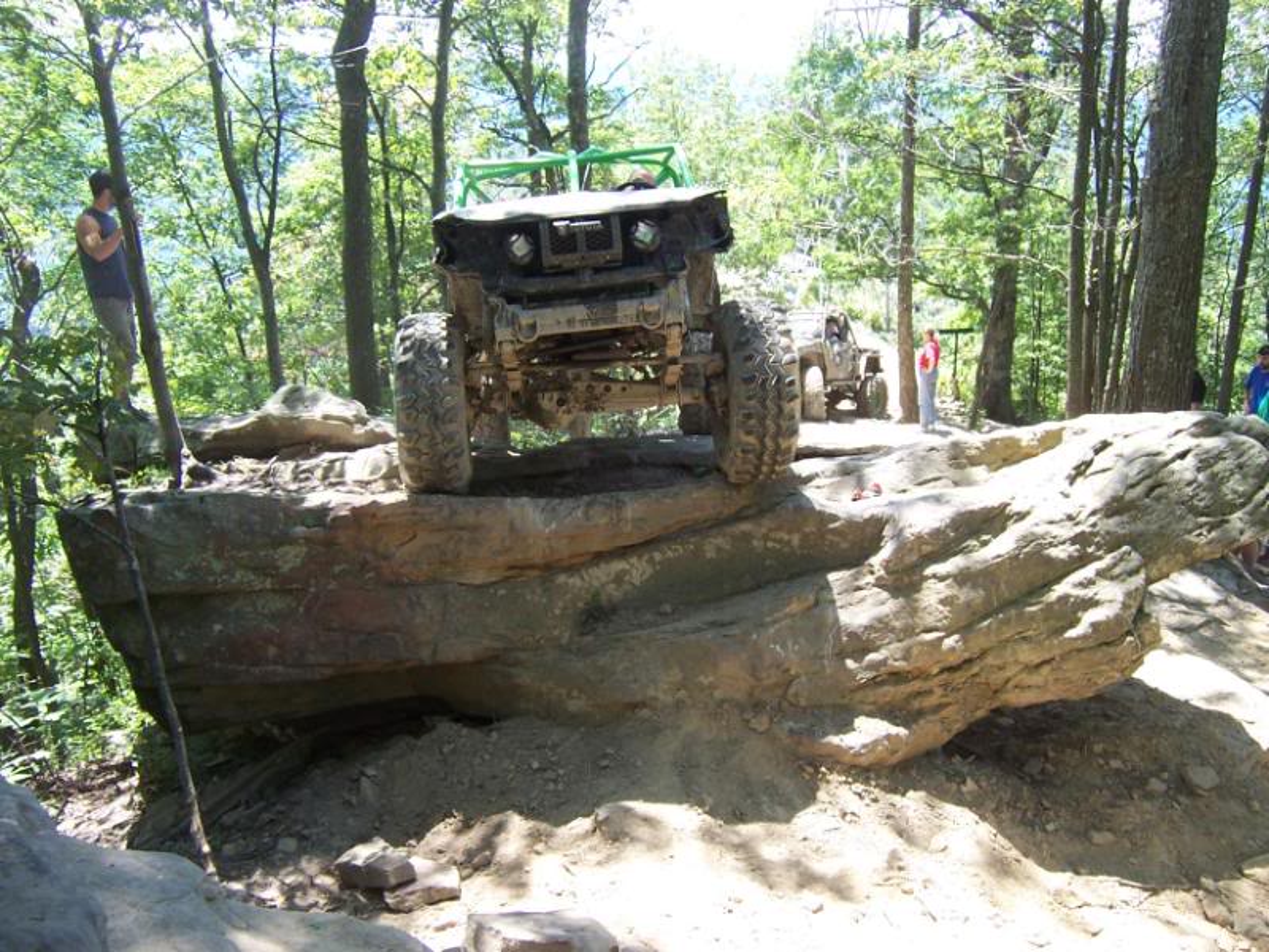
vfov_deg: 42.9
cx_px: 634
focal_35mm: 33
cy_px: 476
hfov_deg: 55.4
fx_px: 1210
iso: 80
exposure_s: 1/90
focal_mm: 5.5
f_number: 3.4
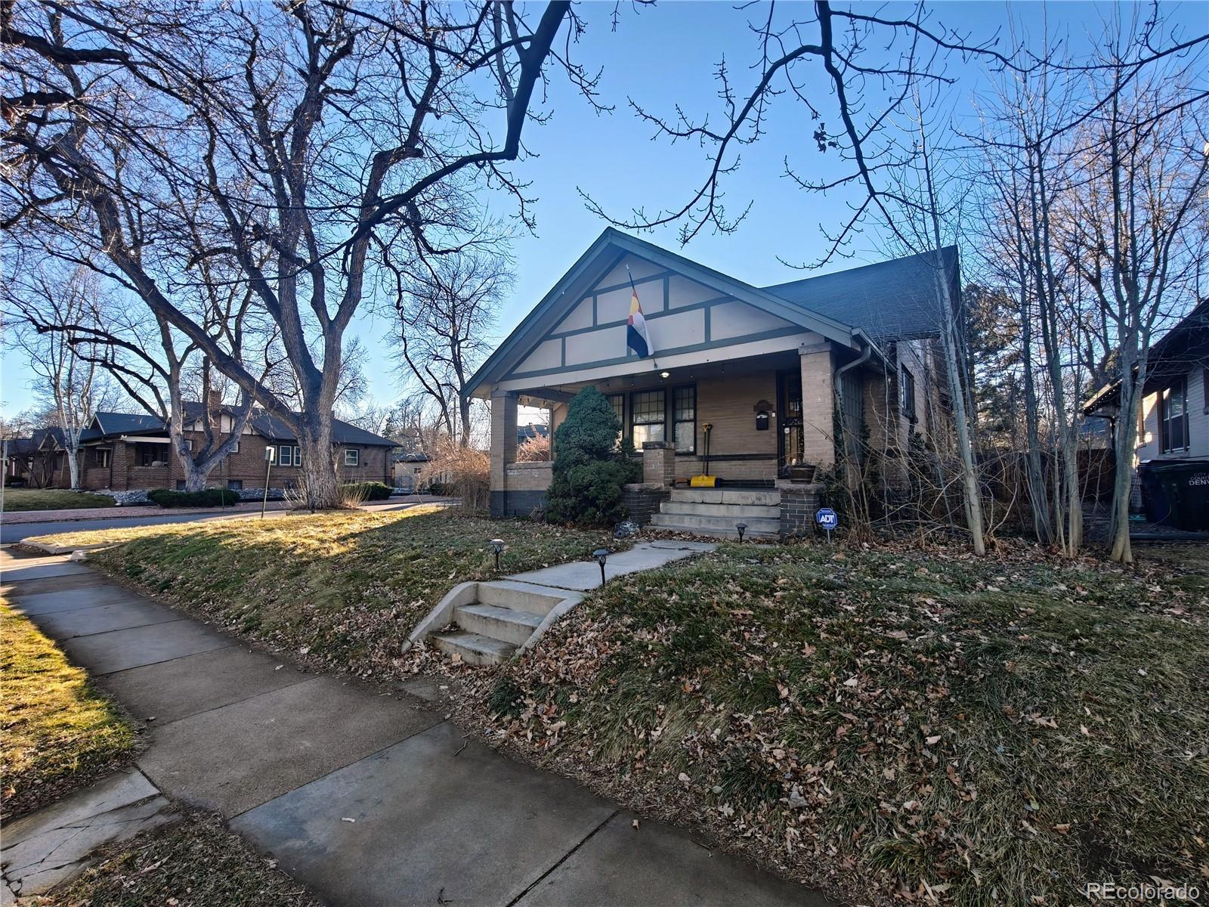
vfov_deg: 81.7
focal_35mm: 15
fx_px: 524
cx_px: 604
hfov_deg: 98.2
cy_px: 454
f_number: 2
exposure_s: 1/155
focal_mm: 2.3
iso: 160
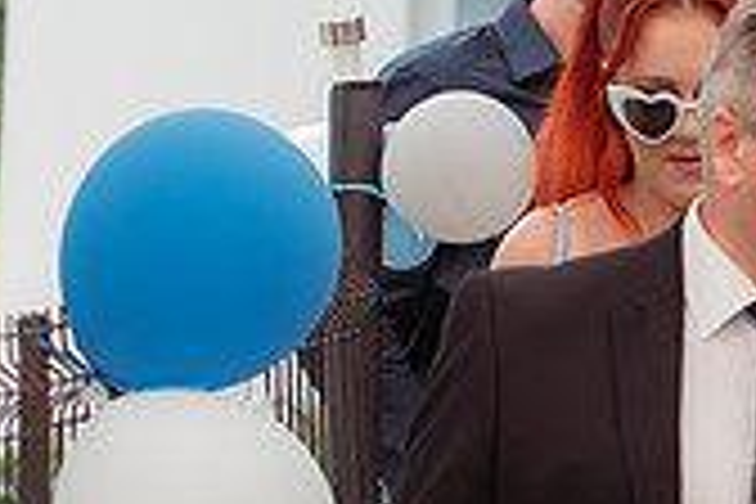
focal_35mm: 362
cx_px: 914
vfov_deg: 3.8
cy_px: 135
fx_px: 7601
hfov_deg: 5.7
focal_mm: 90
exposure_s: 1/800
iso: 400
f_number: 4
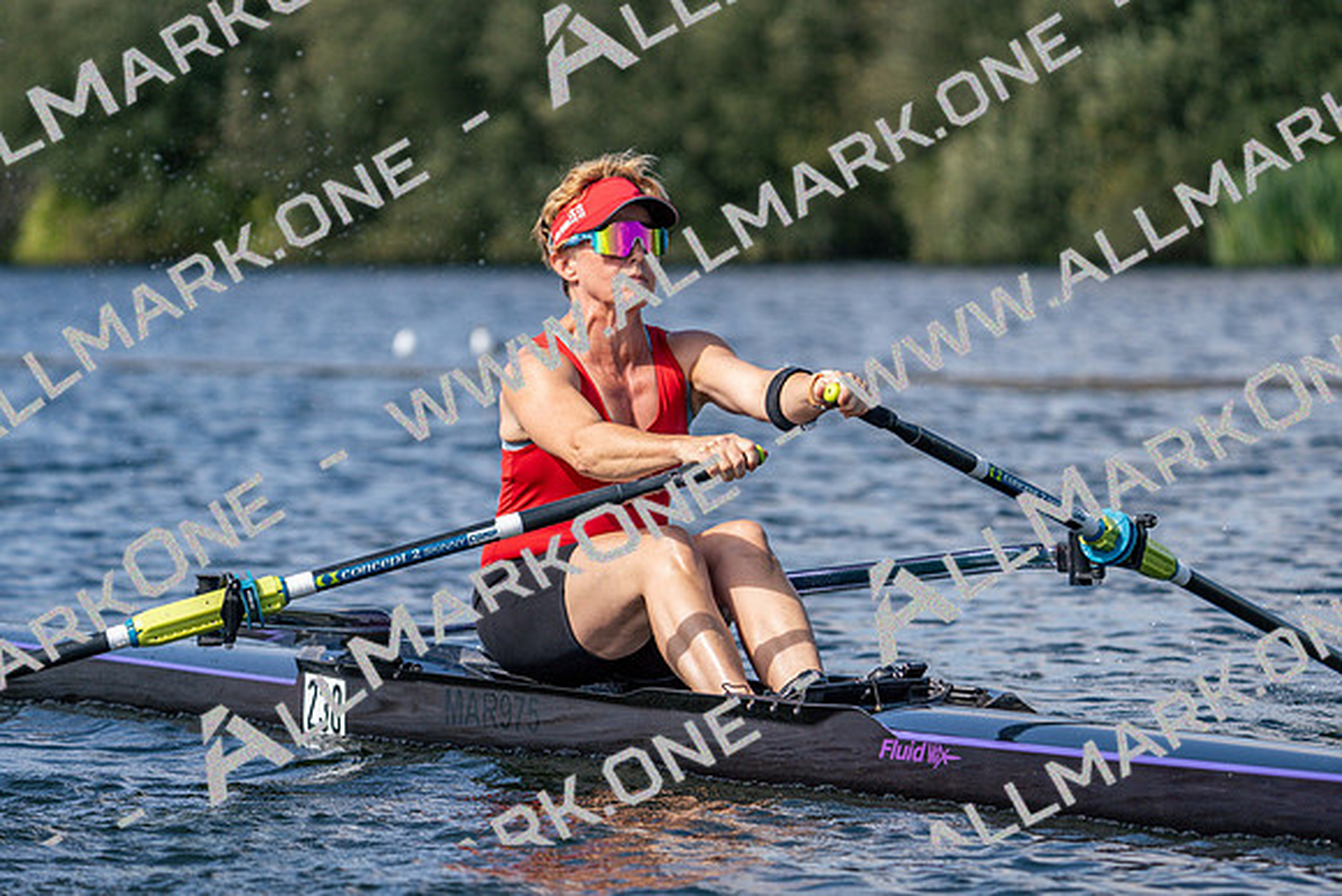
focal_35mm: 250
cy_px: 448
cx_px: 671
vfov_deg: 5.5
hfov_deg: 8.2
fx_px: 9321
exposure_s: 1/1600
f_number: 5.6
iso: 250
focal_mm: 250
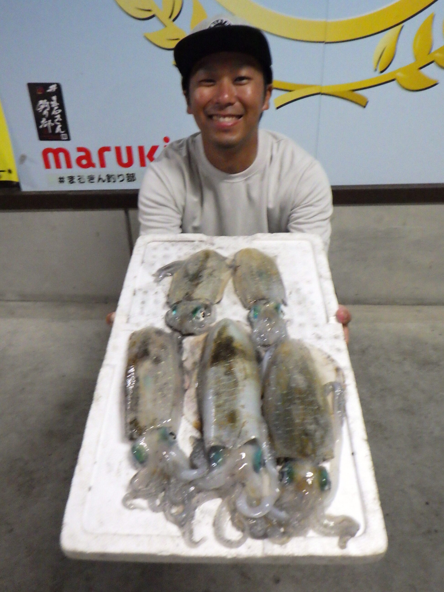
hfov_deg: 49.7
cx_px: 222
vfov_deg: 63.4
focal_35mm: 28
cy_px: 296
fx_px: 479
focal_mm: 5
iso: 1600
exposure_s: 1/40
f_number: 3.5
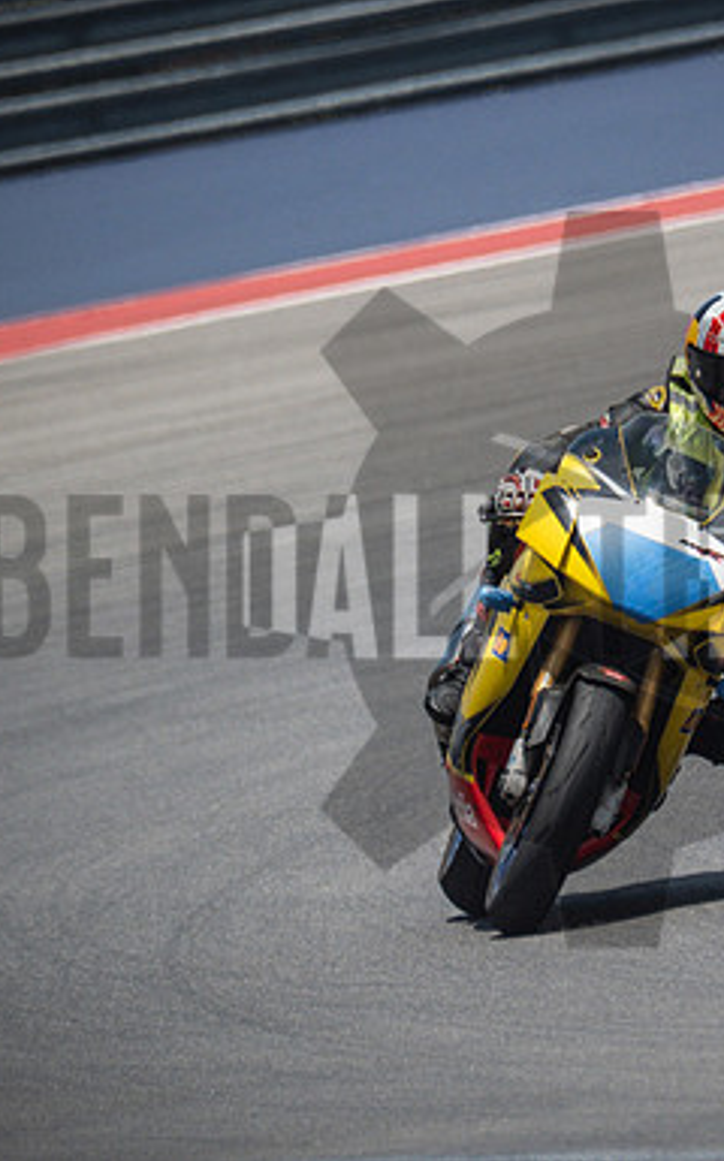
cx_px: 612
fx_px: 29162
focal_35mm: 922
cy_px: 580
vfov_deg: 2.3
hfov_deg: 1.4
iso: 640
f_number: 5.6
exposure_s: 1/2000
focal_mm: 400
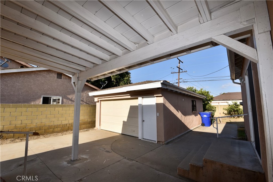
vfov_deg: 77.3
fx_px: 114
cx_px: 136
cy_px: 91
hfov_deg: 100.4
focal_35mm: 15
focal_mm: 15
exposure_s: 1/200
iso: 100
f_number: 10
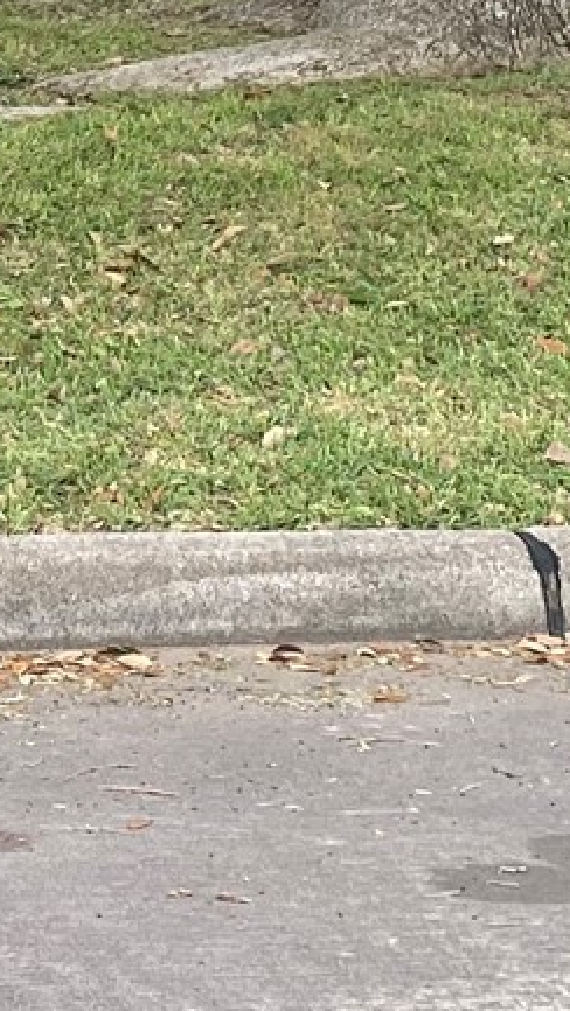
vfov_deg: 15.0
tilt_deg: +1.1
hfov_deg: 8.7
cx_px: -406
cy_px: -455
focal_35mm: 134
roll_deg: -1.0
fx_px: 3596
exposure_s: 1/546
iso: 32
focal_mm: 4.25
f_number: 1.8
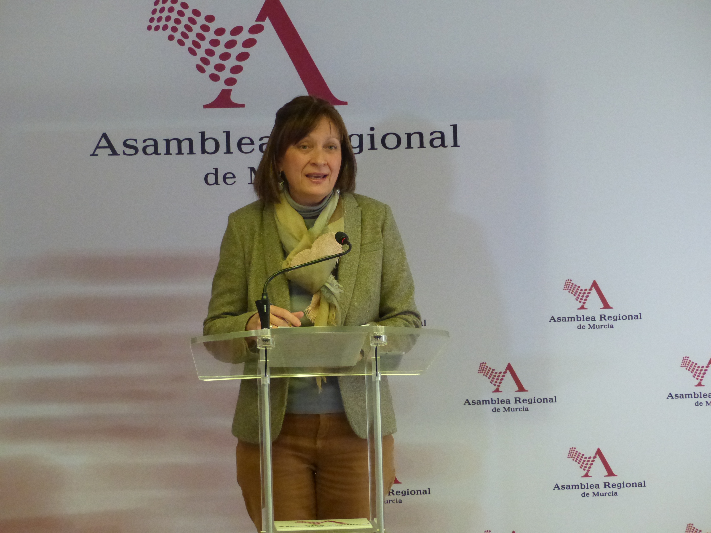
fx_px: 2732
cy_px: 266
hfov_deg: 14.8
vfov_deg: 11.1
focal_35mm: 133
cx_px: 356
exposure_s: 1/320
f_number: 2.8
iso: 800
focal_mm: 23.9
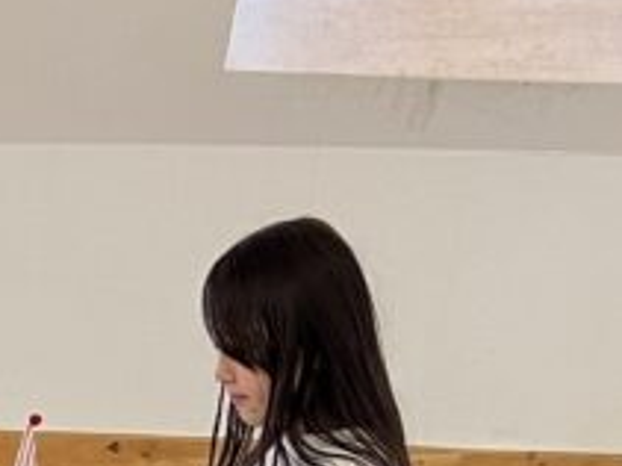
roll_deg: -2.7
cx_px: -141
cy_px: 959
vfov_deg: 10.7
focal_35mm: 126
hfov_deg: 15.1
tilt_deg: -26.6
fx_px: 2263
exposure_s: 1/50
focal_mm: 5.7
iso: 160
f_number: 1.5
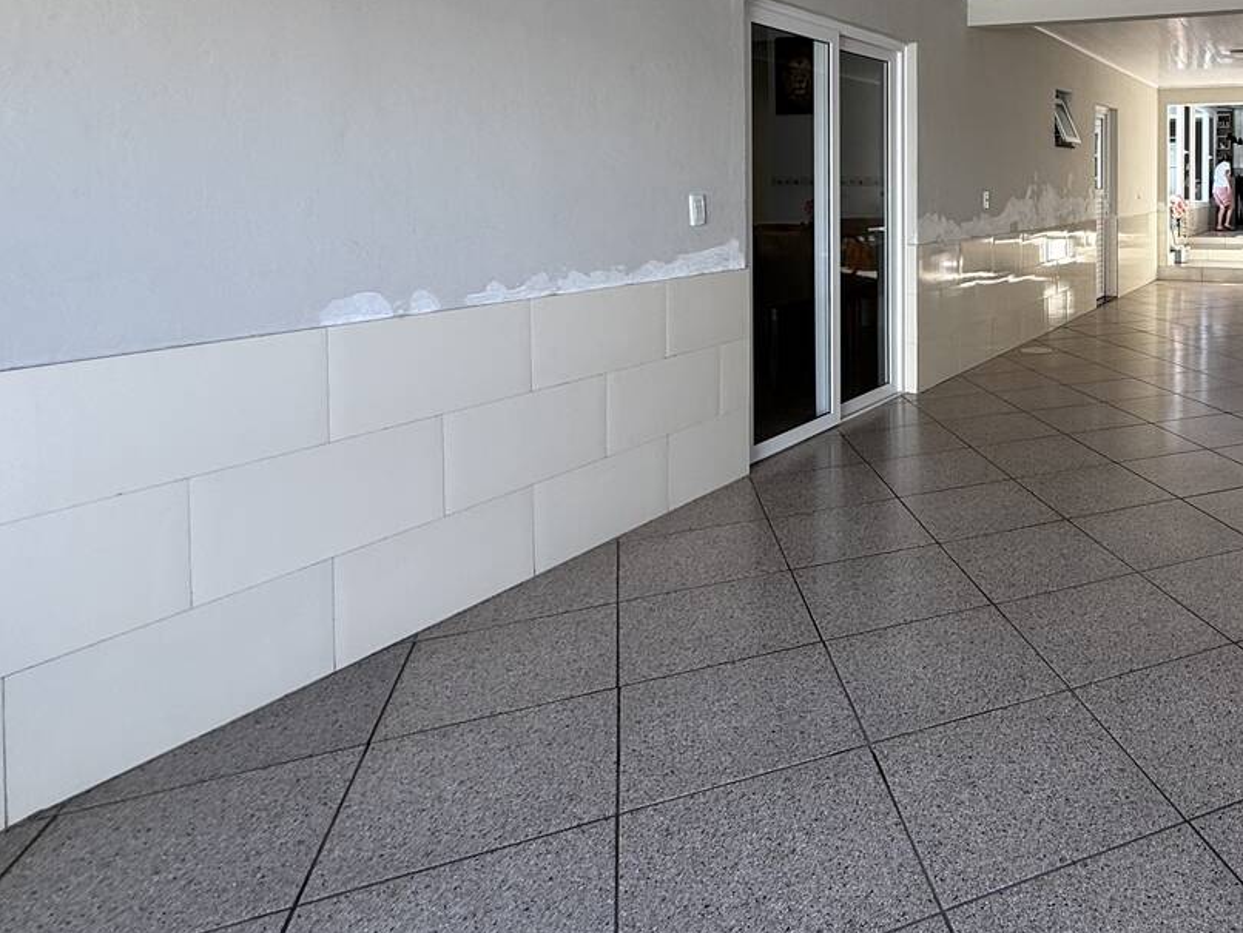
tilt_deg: -1.5
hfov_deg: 61.3
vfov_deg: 51.9
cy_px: 205
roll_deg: -0.4
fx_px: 898
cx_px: 1059
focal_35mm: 25
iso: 50
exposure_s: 1/109
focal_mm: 2.22
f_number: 2.2
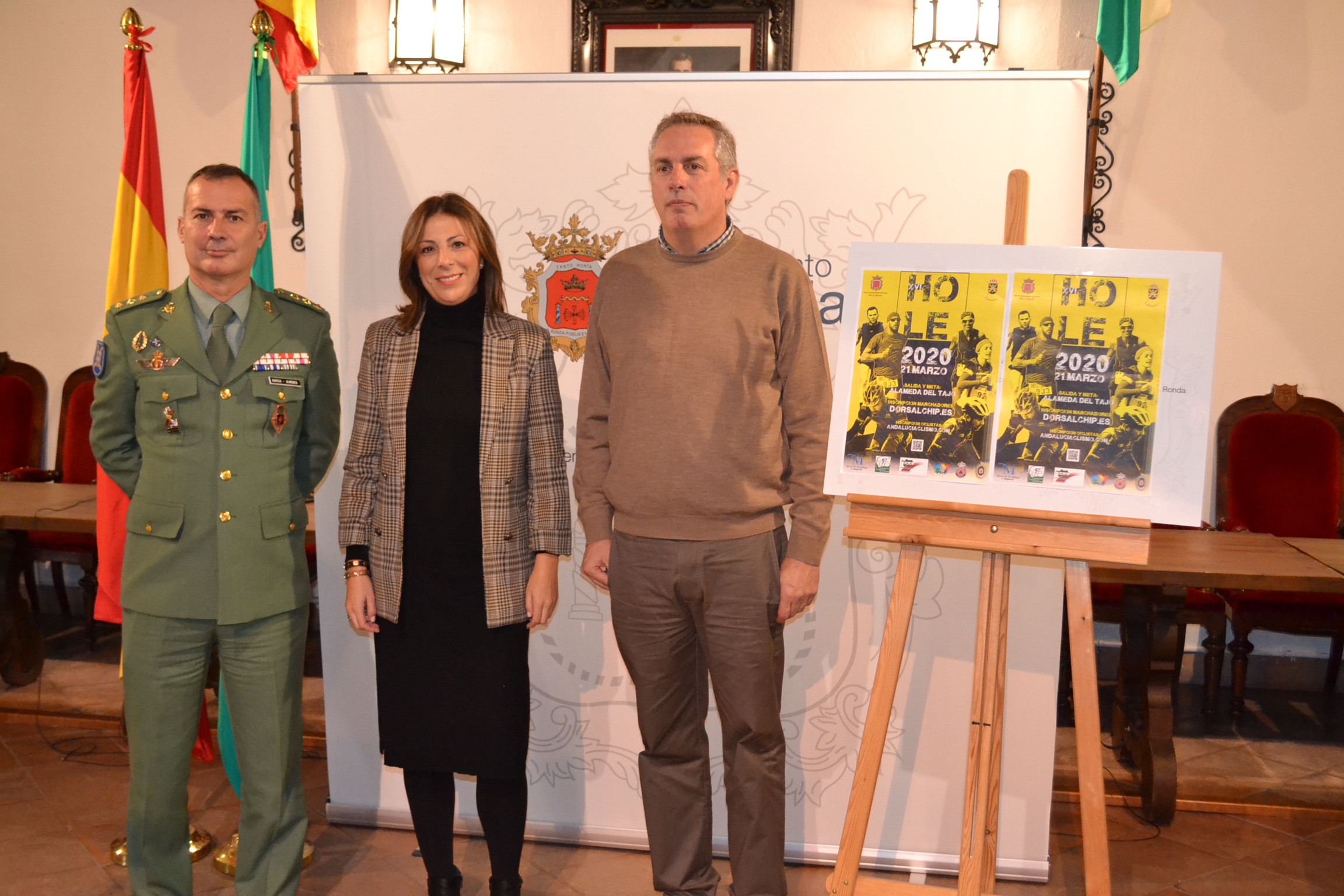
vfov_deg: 34.2
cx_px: 672
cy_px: 448
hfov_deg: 49.6
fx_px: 1456
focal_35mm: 39
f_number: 4.2
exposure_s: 1/60
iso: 2800
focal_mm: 26
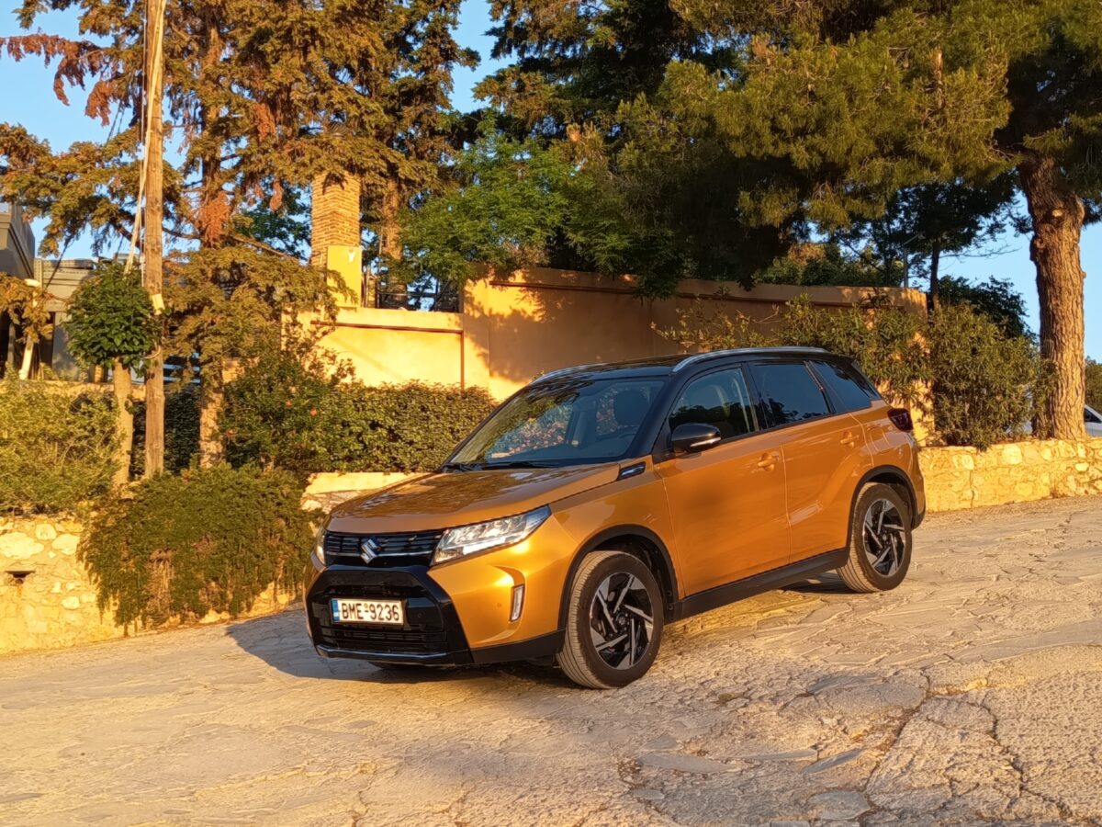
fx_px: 1496
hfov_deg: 40.4
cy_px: 414
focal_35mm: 47
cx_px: 551
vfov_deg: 30.9
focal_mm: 5.24
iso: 54
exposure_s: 1/100
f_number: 1.7
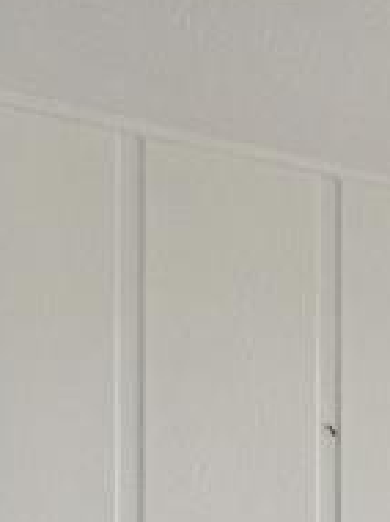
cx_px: 1376
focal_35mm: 83
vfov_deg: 21.7
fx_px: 1250
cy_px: 637
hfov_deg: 9.5
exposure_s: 1/320
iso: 400
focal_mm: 16
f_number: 8
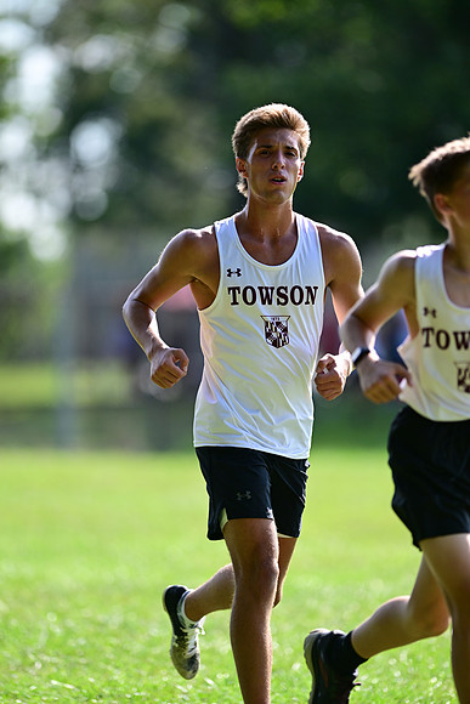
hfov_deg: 4.6
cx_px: 235
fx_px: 5871
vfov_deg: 6.9
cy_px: 352
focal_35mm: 300
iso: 450
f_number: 2.8
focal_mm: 300
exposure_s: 1/2500
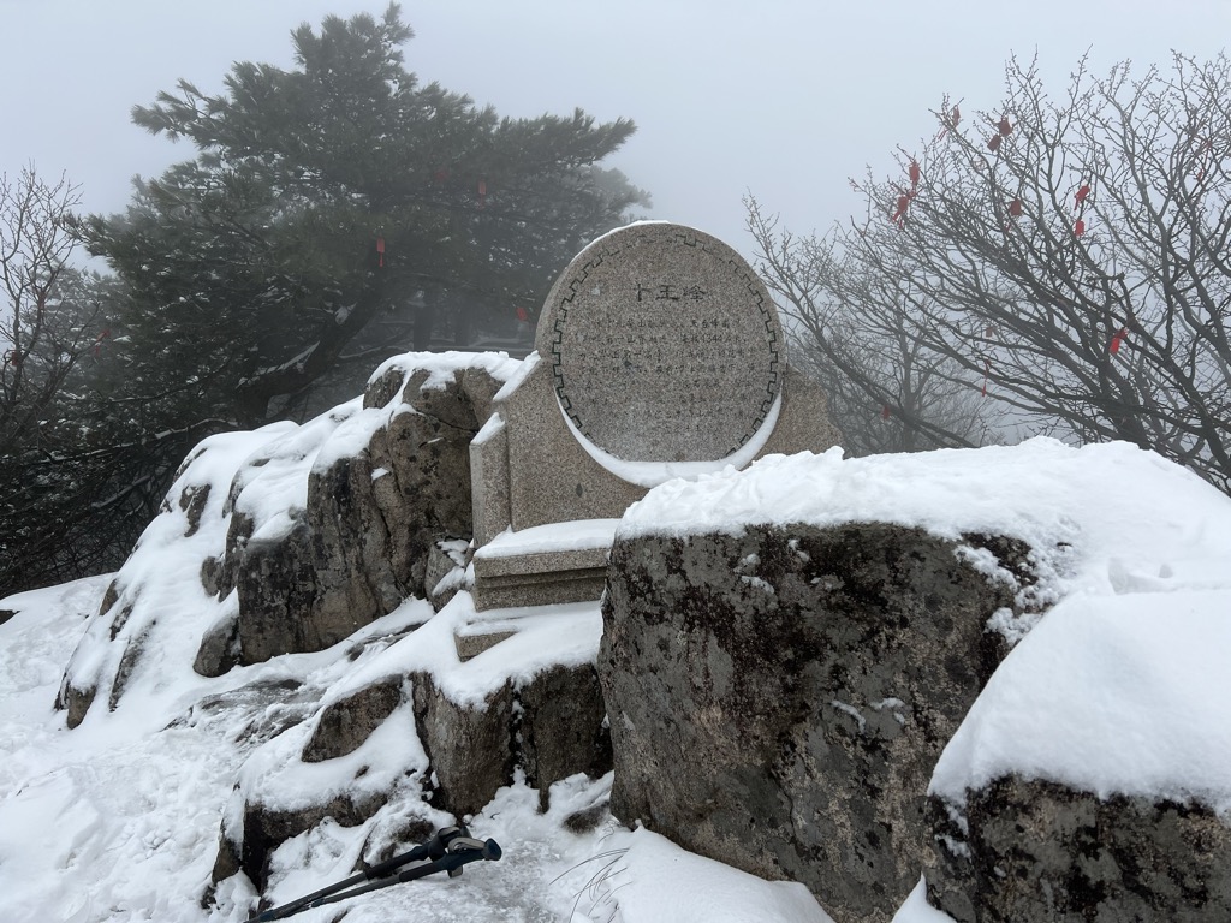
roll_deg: +1.7
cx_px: 616
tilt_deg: -1.9
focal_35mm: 26
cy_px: 462
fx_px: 925
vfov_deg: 53.1
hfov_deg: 67.3
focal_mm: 5.7
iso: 50
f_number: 1.5
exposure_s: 1/4115
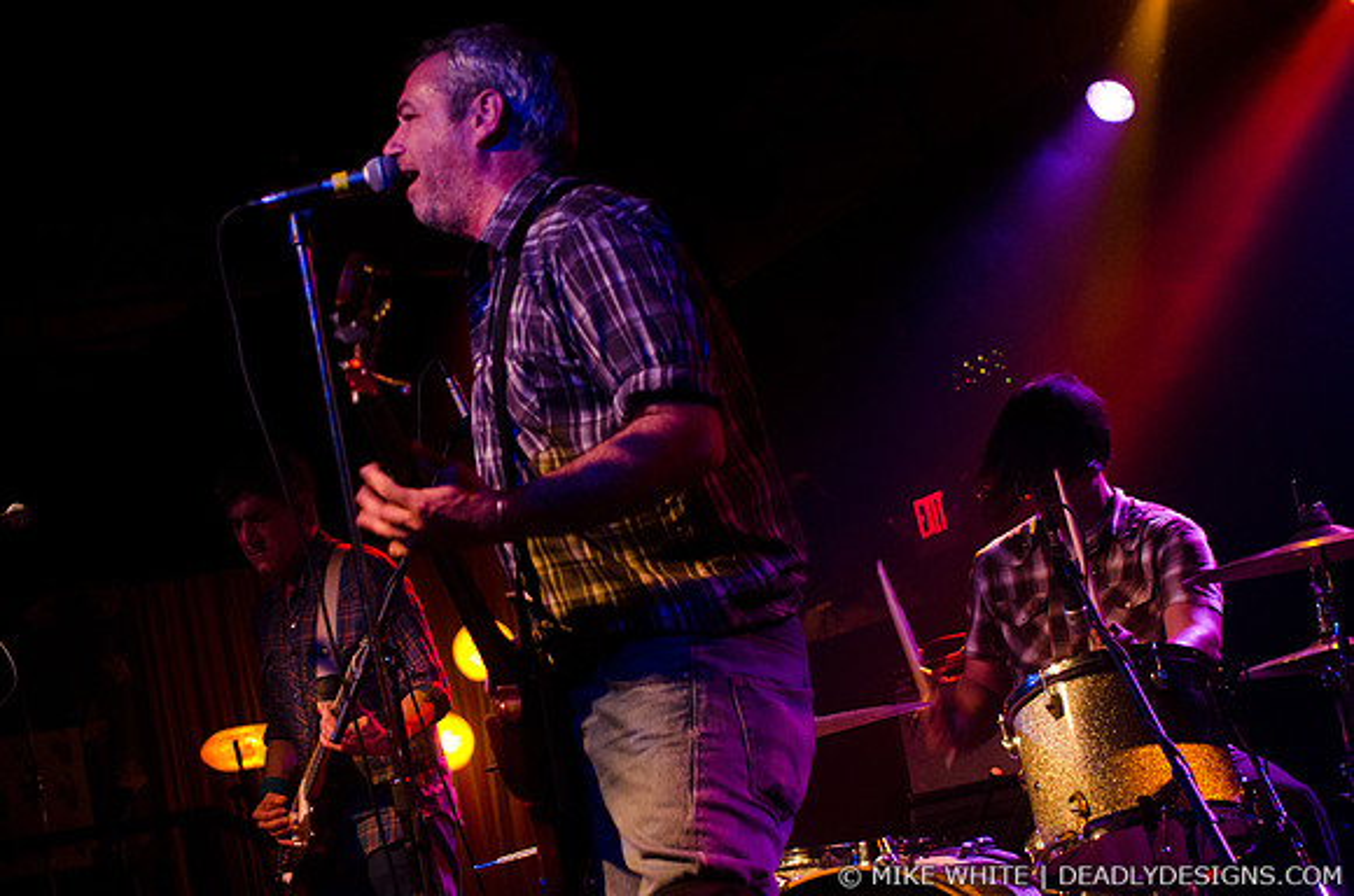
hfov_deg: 33.5
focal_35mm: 60
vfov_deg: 22.5
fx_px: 2252
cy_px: 448
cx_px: 677
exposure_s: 1/60
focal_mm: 40
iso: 2000
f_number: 2.8
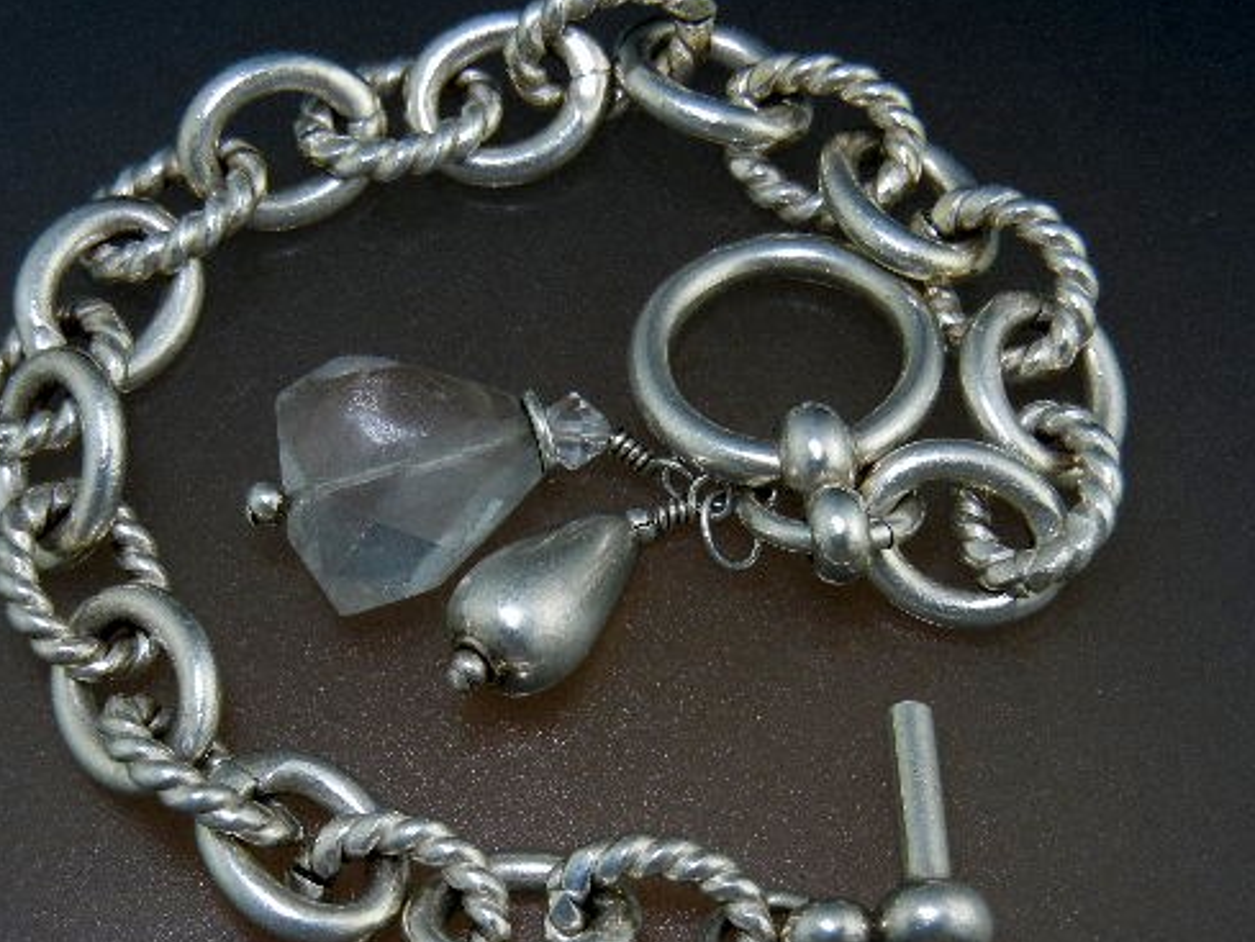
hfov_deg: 22.0
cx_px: 565
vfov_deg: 16.6
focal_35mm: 89
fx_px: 3227
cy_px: 601
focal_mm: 12.2
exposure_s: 1/30
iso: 200
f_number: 4.1
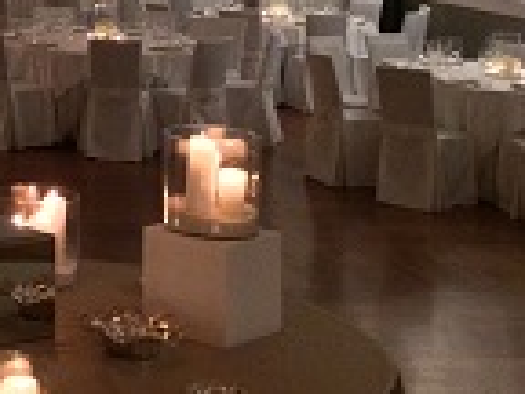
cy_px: -192
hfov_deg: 17.6
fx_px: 1577
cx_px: -182
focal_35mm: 104
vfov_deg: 13.4
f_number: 2.2
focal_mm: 4.12
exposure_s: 1/25
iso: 320
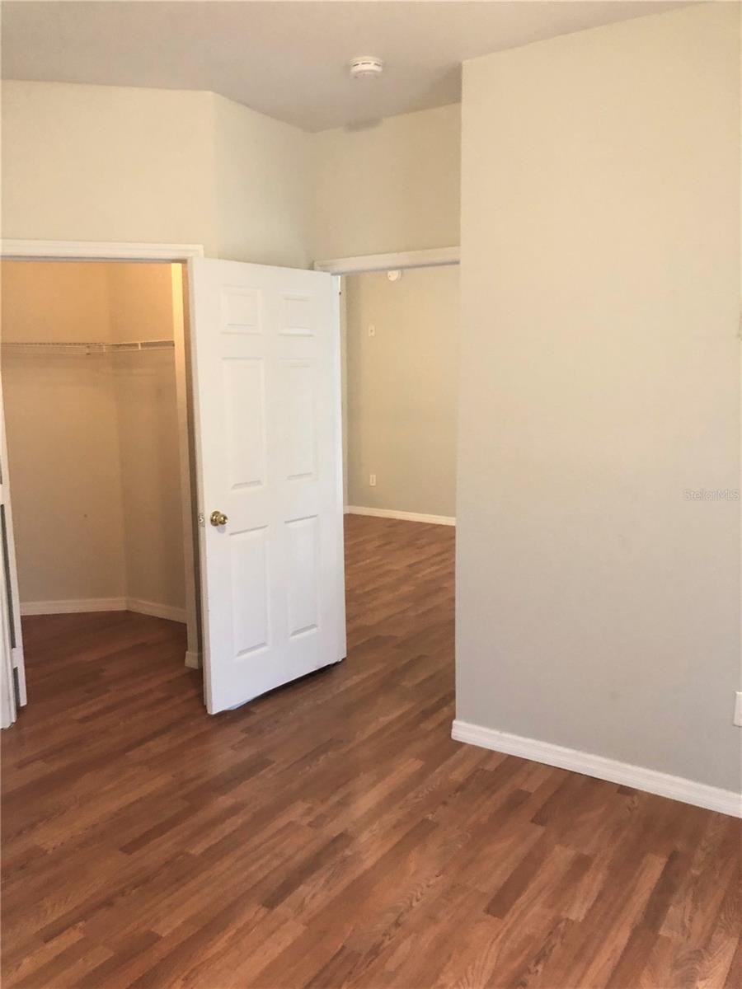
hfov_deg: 49.7
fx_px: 800
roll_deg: +0.4
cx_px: 371
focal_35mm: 28
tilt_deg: -7.6
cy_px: 494
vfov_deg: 63.4
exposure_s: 1/15
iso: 80
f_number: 1.8
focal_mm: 4
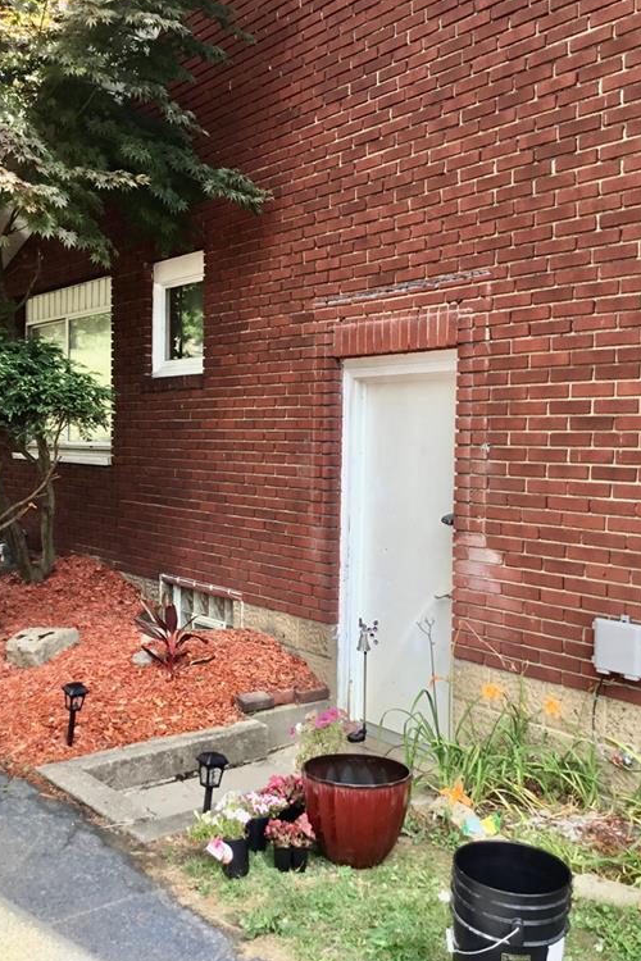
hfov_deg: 39.9
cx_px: 295
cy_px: 477
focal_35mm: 33
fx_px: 881
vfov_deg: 57.2
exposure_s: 1/199
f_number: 2.4
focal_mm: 3.3
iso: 25
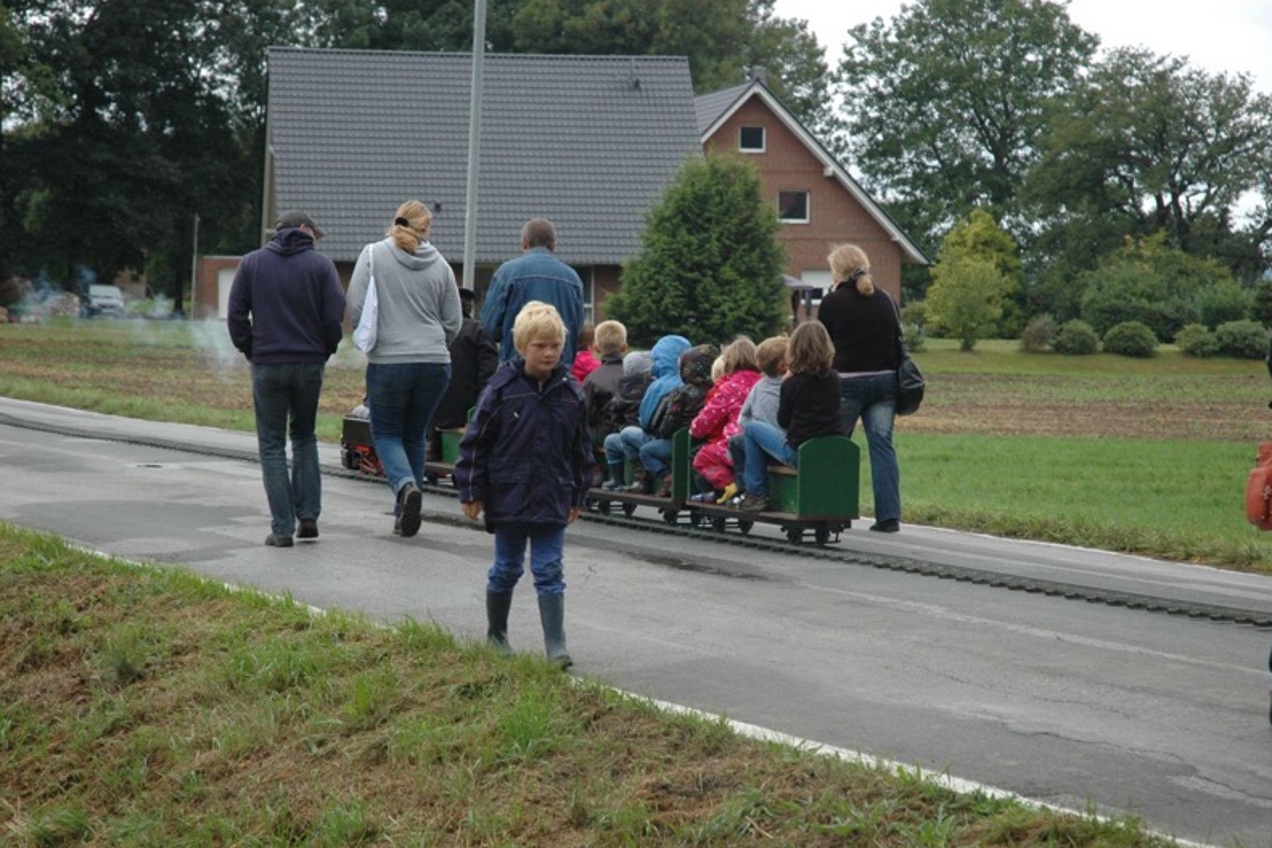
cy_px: 426
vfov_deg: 14.5
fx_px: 3320
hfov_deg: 21.7
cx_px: 634
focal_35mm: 94
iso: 400
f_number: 5.6
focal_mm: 62
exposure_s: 1/125
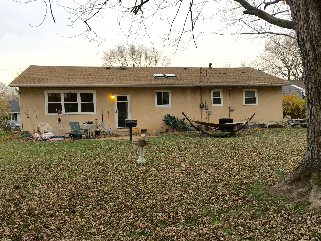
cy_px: 132
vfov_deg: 41.7
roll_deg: +1.7
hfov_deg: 53.9
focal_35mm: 34
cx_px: 170
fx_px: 315
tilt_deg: -2.3
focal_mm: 4.15
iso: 32
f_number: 2.2
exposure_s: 1/120
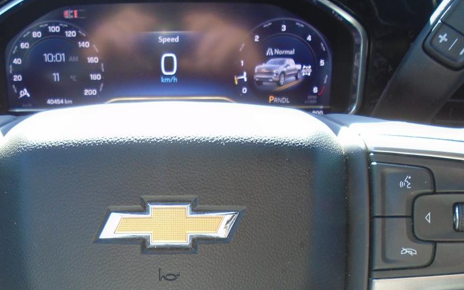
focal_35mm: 45
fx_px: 569
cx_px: 169
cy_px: 244
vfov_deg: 27.8
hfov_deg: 43.9
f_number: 3.2
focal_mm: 4.6
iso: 100
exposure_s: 1/40
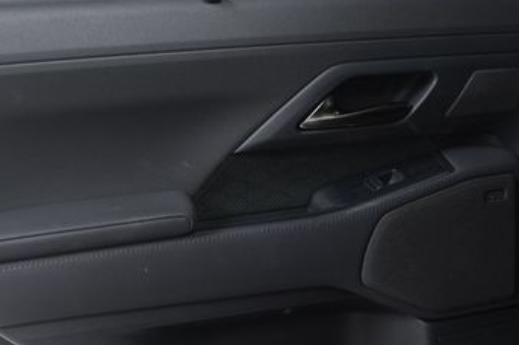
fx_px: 807
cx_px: 235
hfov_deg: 35.6
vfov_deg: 24.0
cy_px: 228
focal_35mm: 56
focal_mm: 20
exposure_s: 1/200
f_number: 4.5
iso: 100
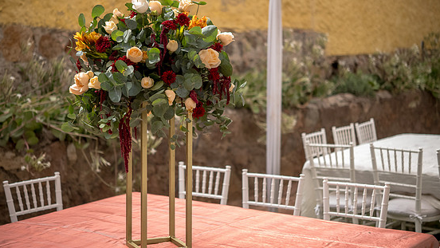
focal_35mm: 66
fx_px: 770
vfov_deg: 18.3
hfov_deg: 31.9
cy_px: 128
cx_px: 210
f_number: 3.2
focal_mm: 60
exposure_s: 1/200
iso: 100
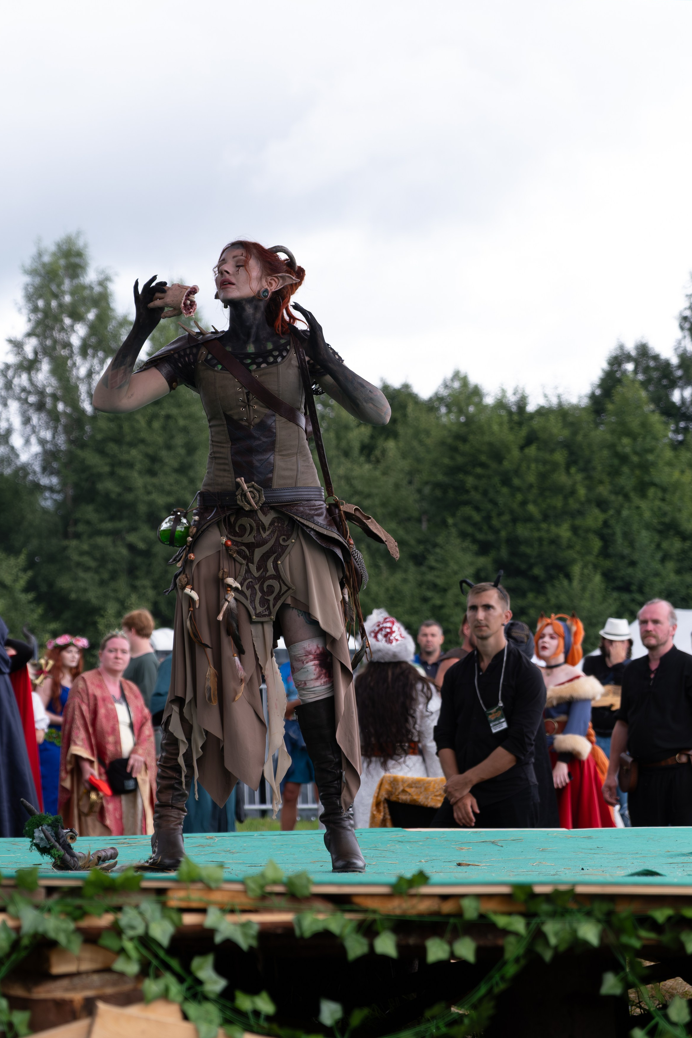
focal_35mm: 97
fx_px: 2796
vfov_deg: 21.0
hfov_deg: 14.1
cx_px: 293
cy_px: 443
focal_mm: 55
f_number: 3.6
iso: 500
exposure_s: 1/1250
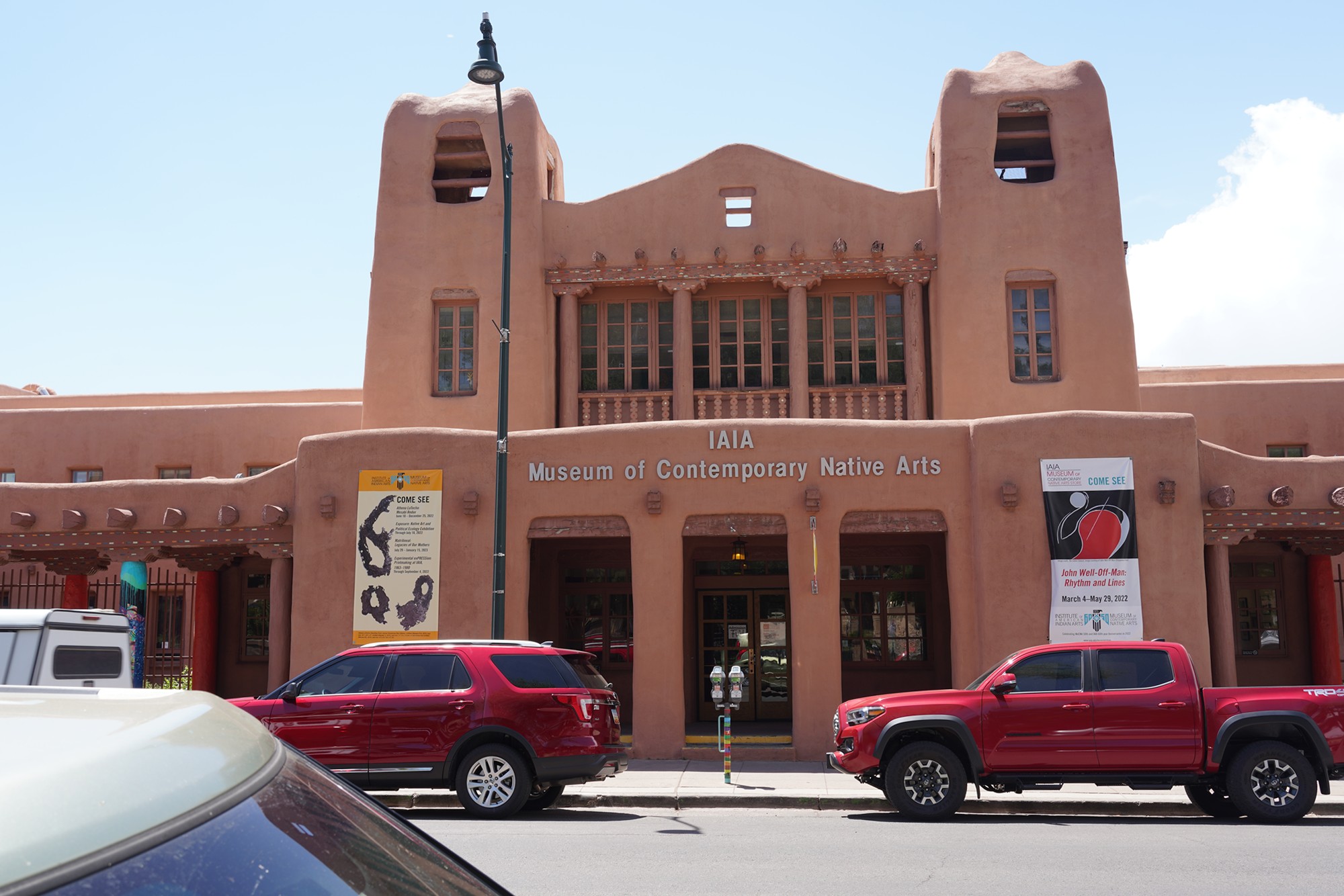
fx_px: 1269
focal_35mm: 34
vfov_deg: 38.9
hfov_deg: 55.8
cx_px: 672
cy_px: 448
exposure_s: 1/100
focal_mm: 34
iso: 100
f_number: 9
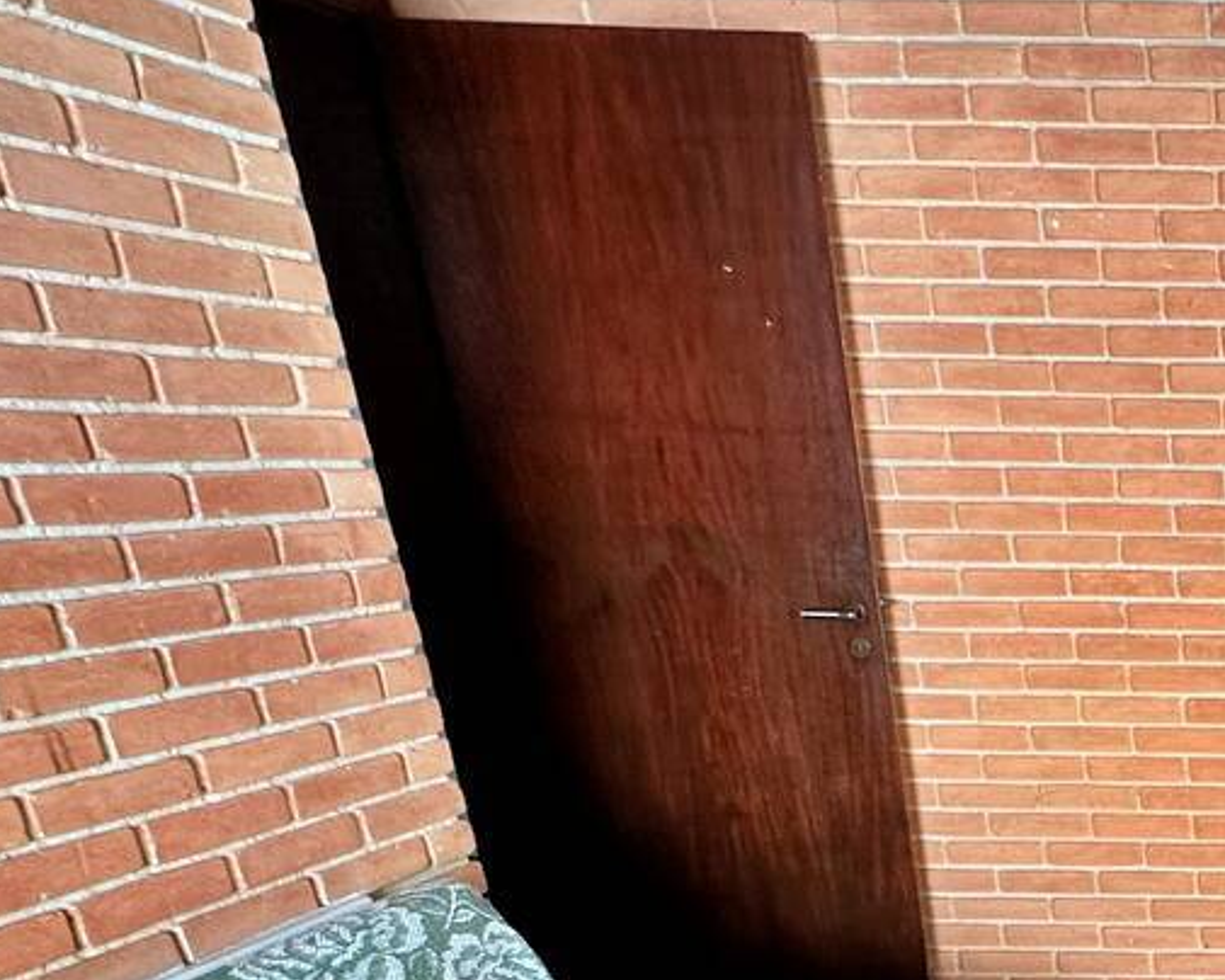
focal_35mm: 39
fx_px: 1414
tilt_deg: -23.7
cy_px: 1055
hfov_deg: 36.4
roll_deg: -1.9
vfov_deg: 33.7
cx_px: 1463
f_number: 2.2
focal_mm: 2.22
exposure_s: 1/120
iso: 200
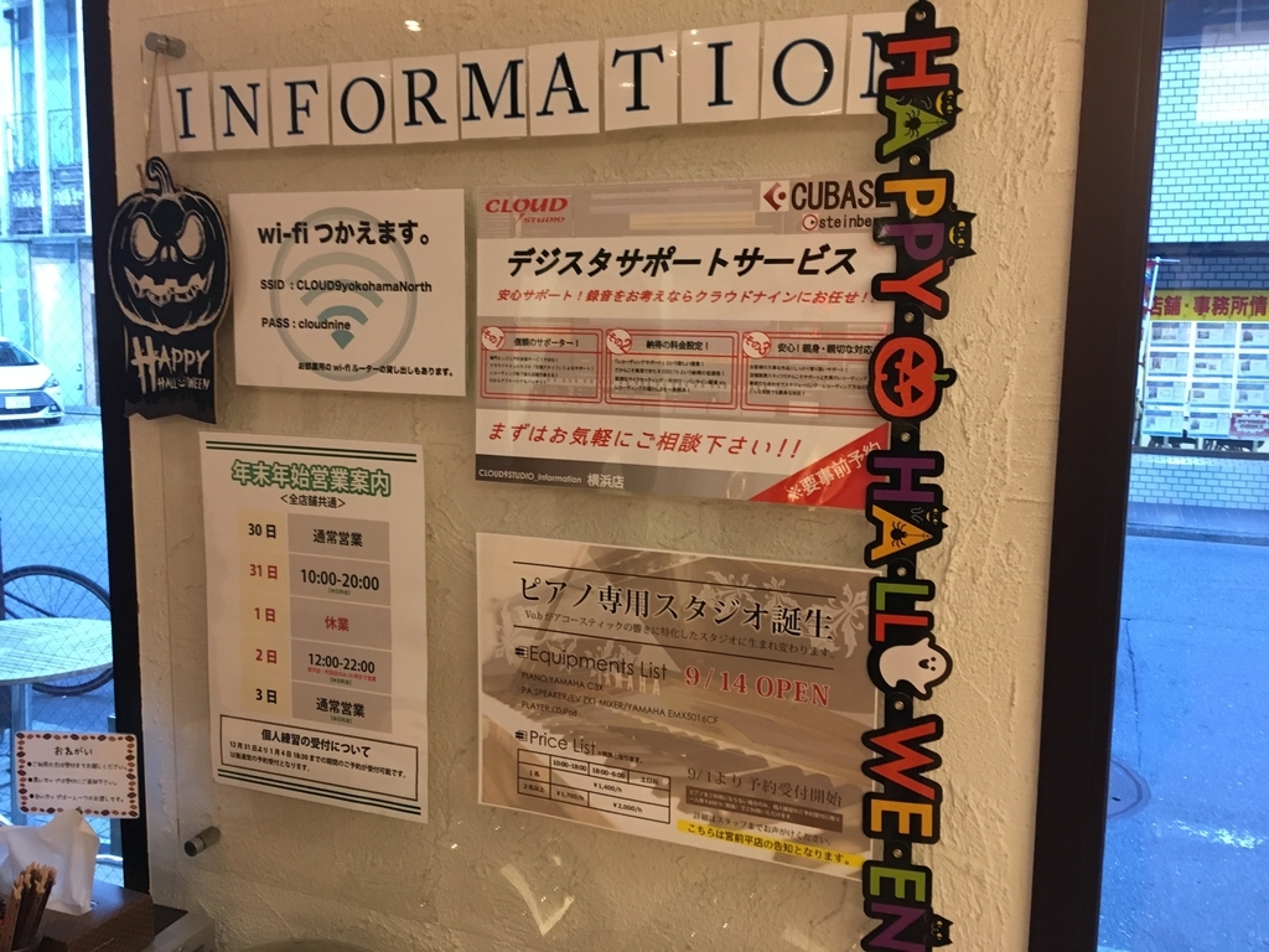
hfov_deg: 61.7
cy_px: 476
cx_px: 634
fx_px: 1063
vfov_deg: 48.2
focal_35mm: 29
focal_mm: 4.15
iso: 200
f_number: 2.2
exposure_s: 1/33
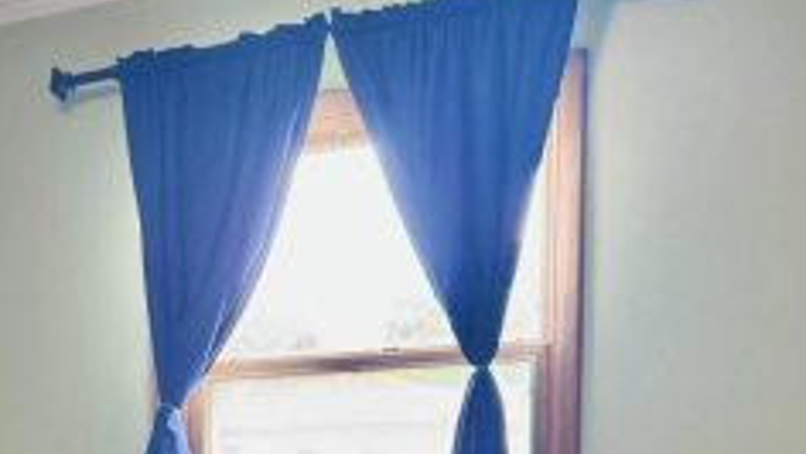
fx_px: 1582
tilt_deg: -5.8
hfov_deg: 26.2
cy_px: 601
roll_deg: +0.9
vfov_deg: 15.5
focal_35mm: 74
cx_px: -94
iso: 125
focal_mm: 6.76
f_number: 1.78
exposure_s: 1/60
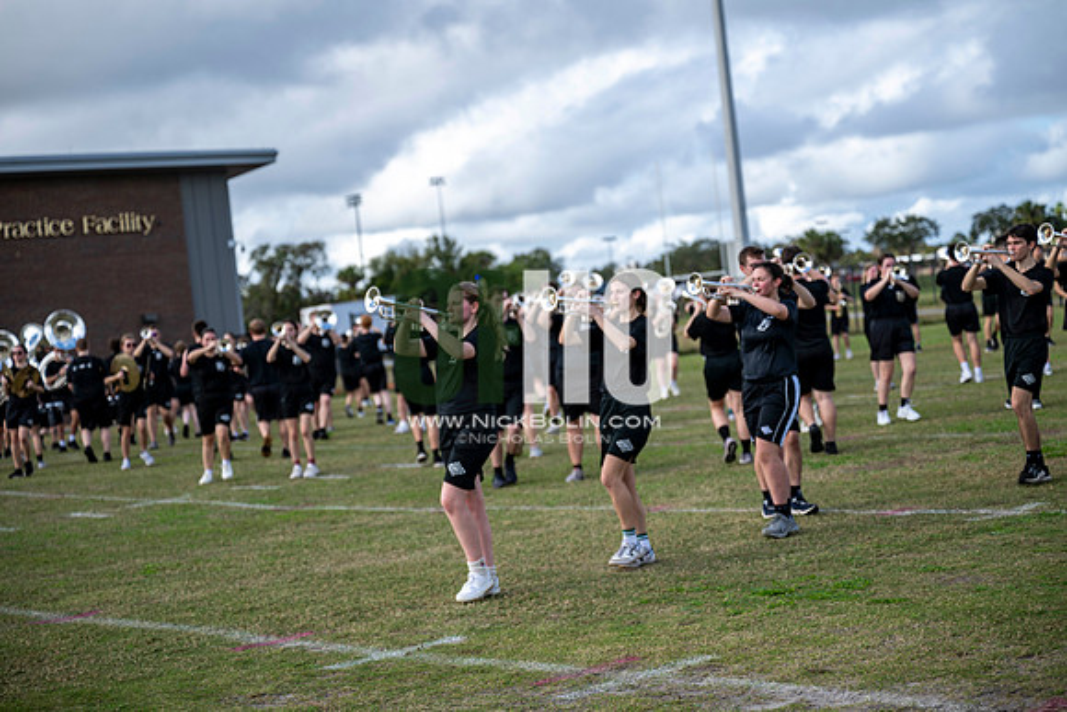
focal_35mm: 70
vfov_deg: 19.5
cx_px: 534
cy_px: 356
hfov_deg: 28.8
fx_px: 2075
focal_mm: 70
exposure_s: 1/1250
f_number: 2.8
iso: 125
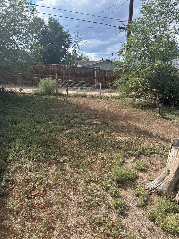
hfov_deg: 53.1
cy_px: 120
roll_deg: -3.1
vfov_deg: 67.3
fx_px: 179
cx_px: 90
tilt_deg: -17.3
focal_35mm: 26
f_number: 1.5
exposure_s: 1/1779
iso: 50
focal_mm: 5.7
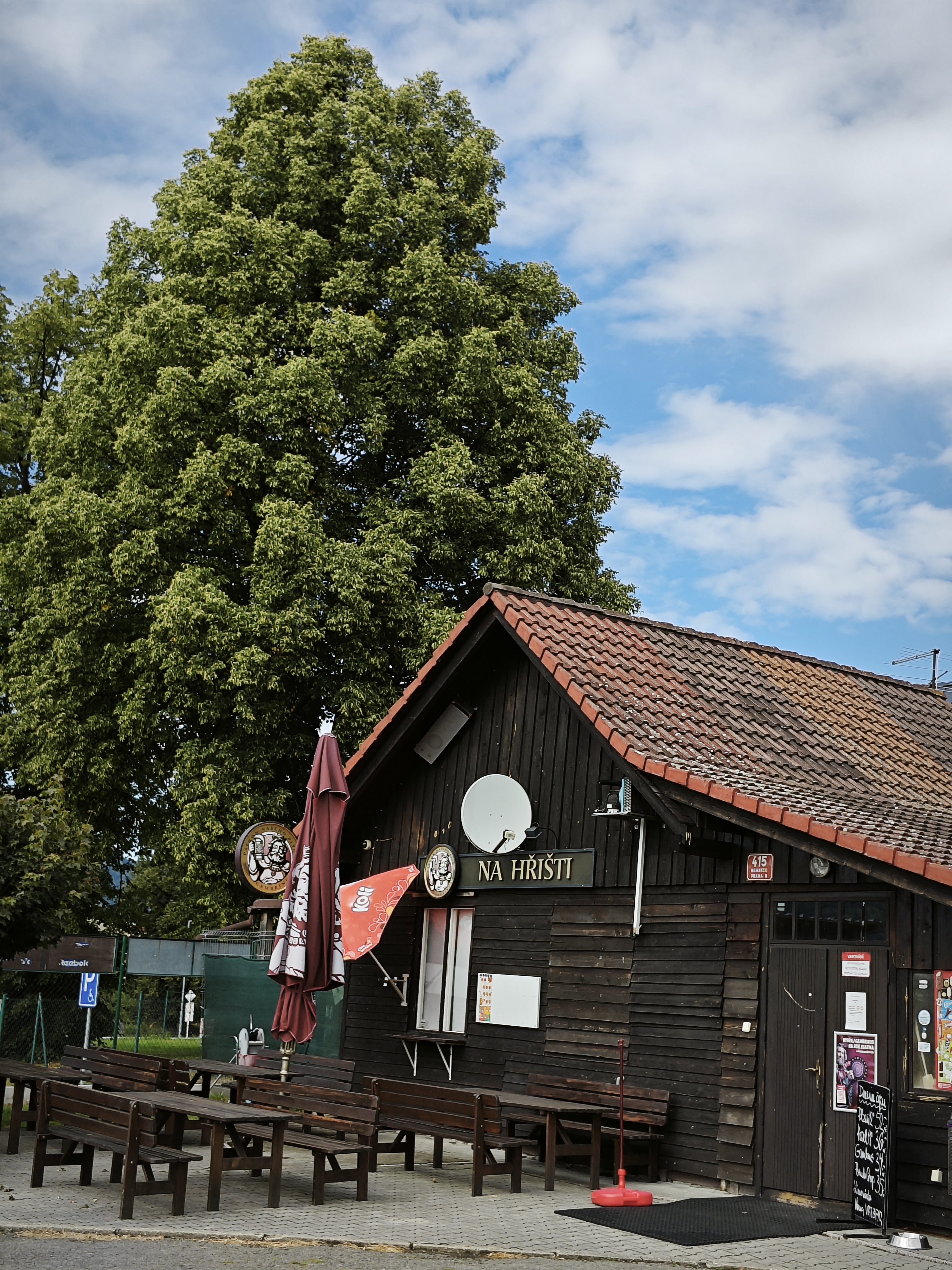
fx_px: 1687
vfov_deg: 41.2
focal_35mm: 46
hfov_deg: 31.5
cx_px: 476
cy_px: 635
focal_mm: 5.43
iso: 50
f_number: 1.8
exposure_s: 1/1205
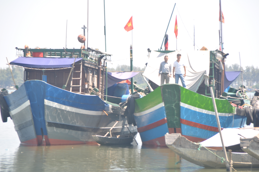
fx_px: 2156
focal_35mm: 300
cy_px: 86
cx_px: 130
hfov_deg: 6.9
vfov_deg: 4.6
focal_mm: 200
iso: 200
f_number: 6.3
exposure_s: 1/160
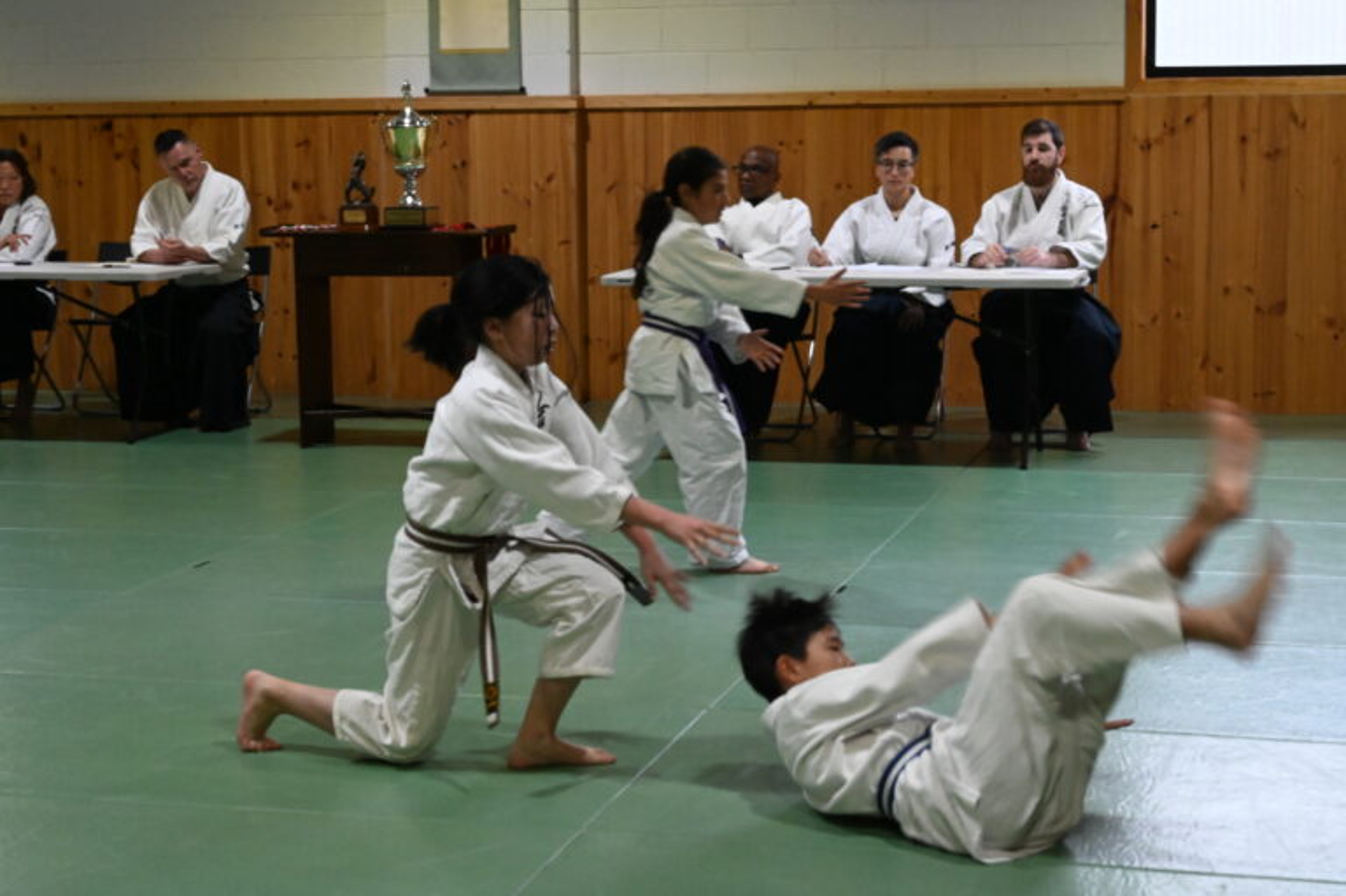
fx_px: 2317
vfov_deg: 21.9
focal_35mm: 62
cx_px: 673
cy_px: 448
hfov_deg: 32.4
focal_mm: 62
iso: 8000
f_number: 14
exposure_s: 1/160
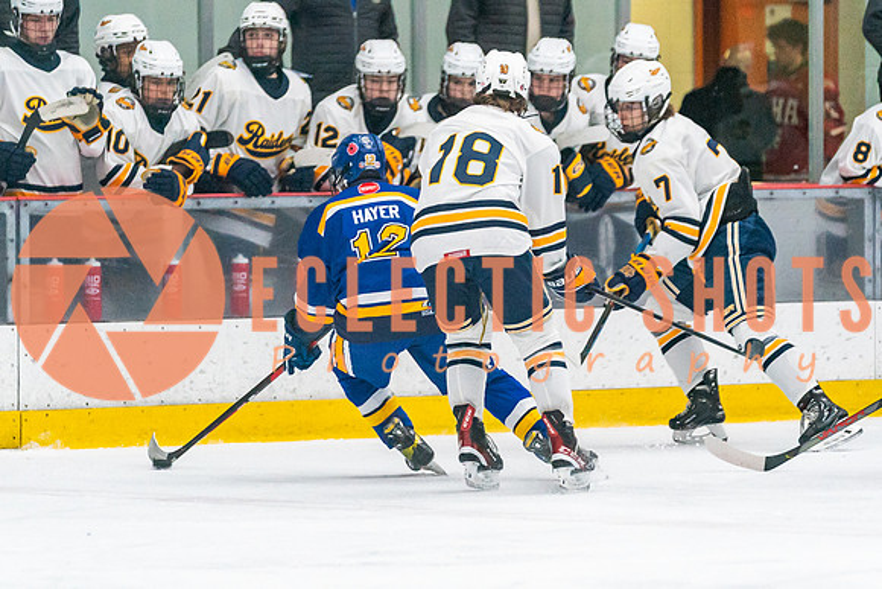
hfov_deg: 6.2
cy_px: 324
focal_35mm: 332
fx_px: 8124
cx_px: 498
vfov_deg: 4.1
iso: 3200
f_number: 2.8
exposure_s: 1/1250
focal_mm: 174
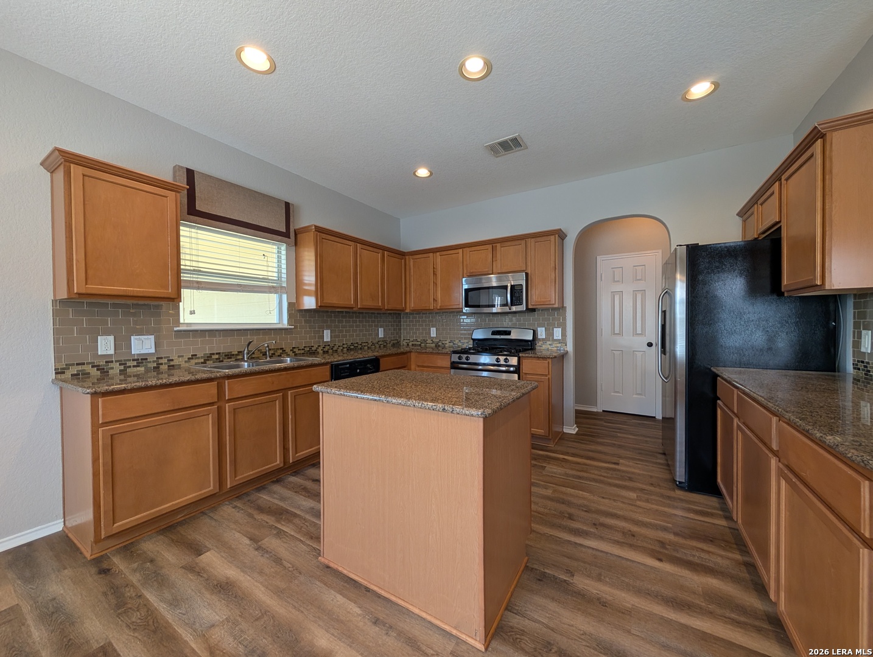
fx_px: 303
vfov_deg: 94.7
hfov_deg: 110.5
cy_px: 328
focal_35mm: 12
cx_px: 436
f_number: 1.7
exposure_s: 1/60
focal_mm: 2.02
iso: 75
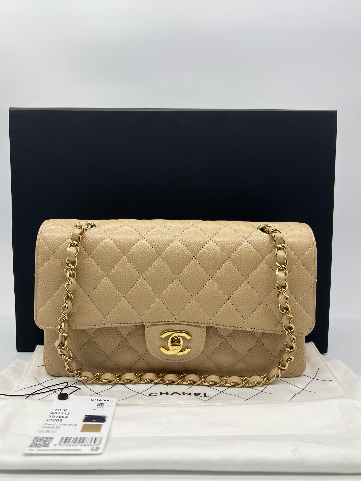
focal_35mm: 28
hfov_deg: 49.7
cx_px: 171
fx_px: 389
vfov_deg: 63.4
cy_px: 239
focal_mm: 5.7
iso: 32
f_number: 1.5
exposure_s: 1/149
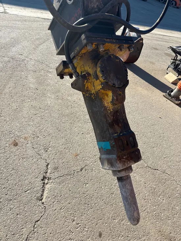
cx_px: 90
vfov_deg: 67.3
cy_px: 120
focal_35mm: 26
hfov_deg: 53.1
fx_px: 181
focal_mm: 5.96
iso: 50
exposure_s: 1/2151
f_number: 1.6
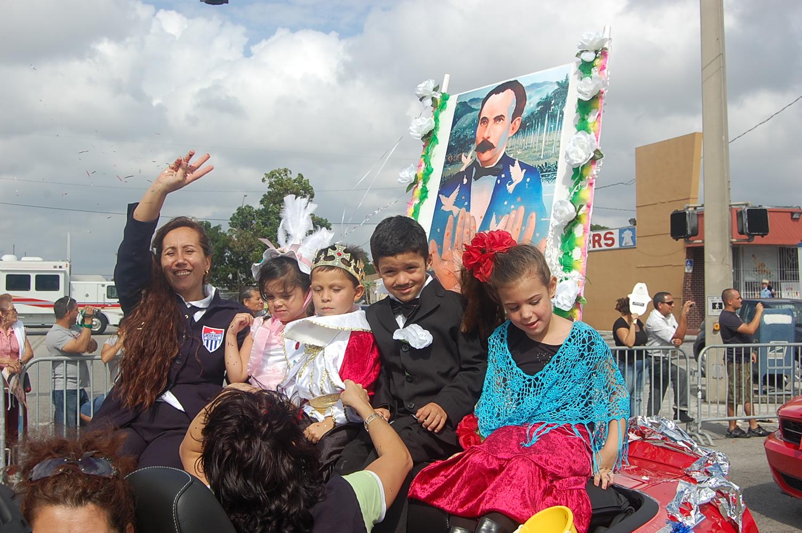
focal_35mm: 39
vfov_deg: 34.1
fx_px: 868
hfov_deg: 49.6
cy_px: 266
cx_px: 401
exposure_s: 1/400
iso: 200
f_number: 10
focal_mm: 26
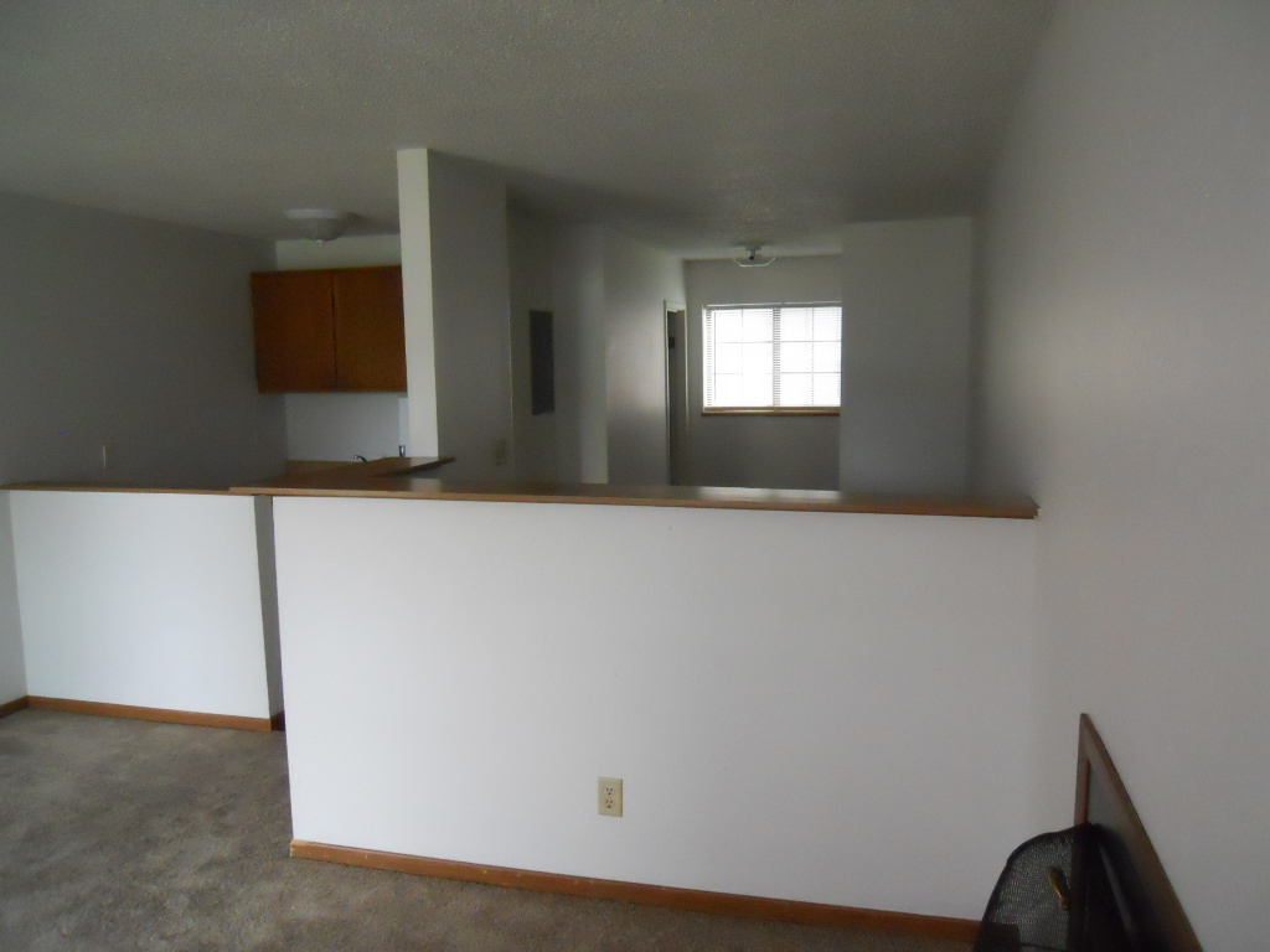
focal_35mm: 28
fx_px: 1027
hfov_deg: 63.4
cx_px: 635
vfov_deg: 49.7
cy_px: 476
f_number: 2.7
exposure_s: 1/125
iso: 800
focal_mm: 5
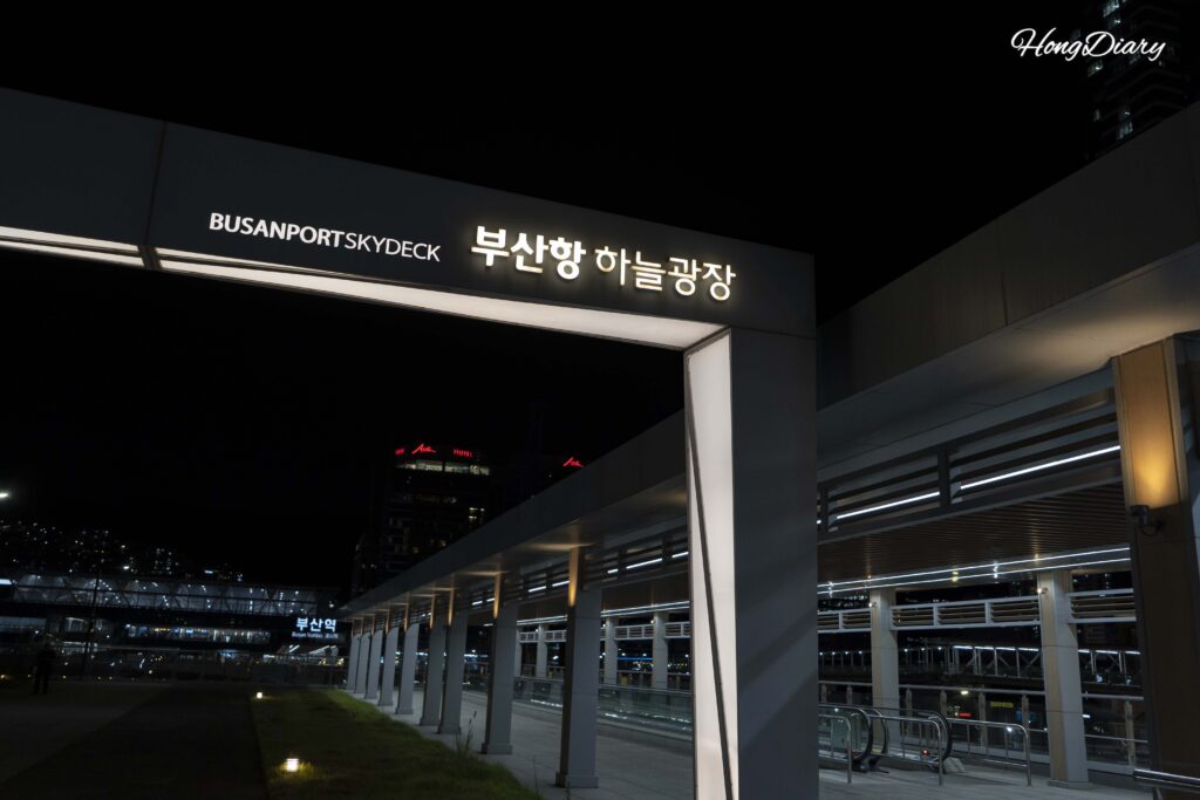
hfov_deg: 60.3
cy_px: 400
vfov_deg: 42.3
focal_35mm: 31
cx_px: 600
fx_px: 1033
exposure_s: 1/160
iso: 1600
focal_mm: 31
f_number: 4.5
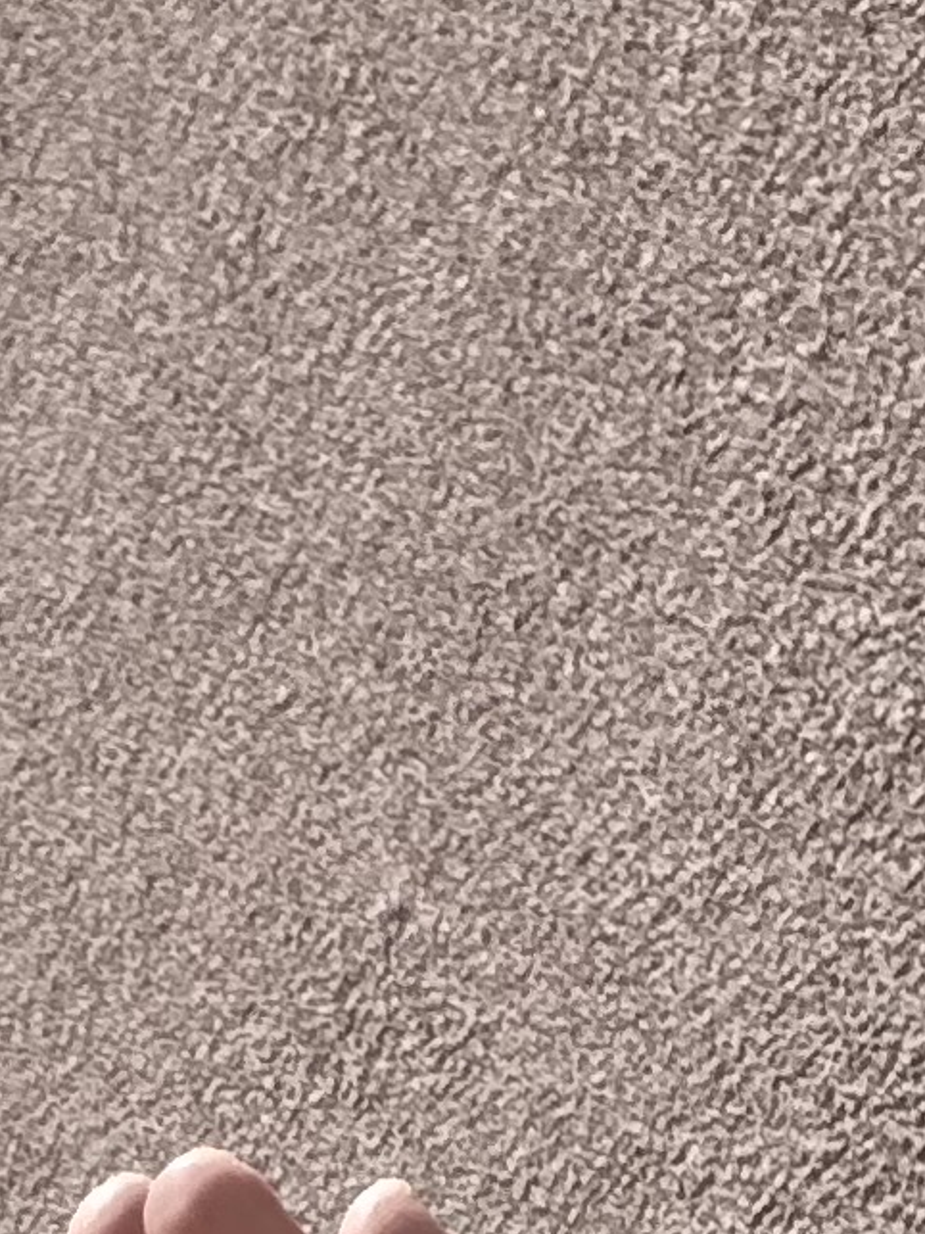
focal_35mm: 144
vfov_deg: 11.5
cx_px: -1207
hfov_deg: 9.3
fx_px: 5132
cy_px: 2919
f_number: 1.9
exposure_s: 1/642
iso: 32
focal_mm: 2.71
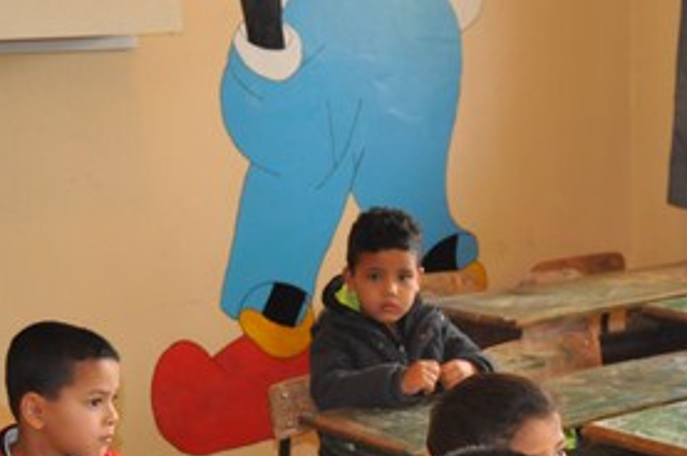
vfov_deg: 14.7
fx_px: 1715
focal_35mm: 90
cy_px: 524
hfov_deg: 22.5
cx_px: 484
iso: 800
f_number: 4
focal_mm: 26
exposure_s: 1/60
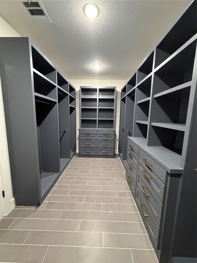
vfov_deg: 102.1
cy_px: 132
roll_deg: -1.2
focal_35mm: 14
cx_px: 98
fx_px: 106
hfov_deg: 85.7
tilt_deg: -7.8
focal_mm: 2.22
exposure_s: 1/60
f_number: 2.2
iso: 1000
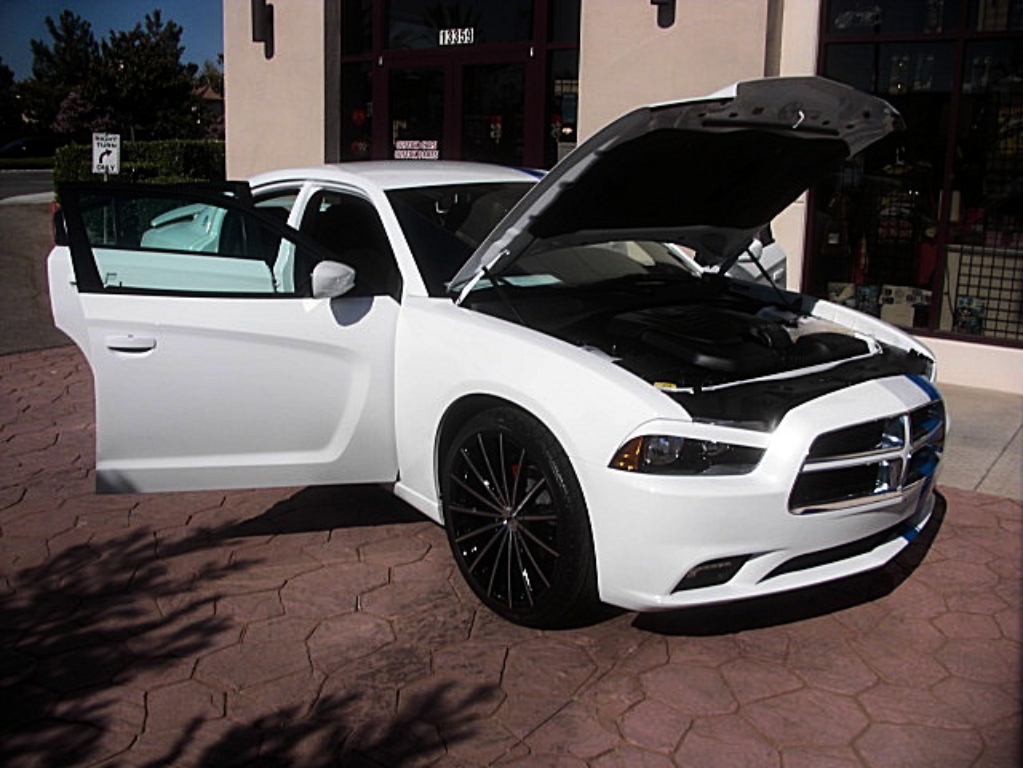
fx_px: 1064
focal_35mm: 36
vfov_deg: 39.7
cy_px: 384
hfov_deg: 51.4
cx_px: 512
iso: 50
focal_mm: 6.3
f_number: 7.9
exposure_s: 1/250
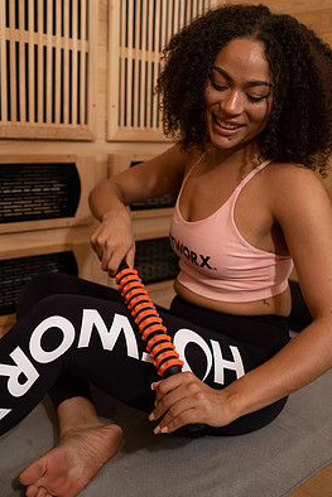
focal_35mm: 40
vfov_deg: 48.4
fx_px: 553
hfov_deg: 33.4
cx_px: 177
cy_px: 236
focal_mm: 35
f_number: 2.8
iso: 250
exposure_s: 1/80
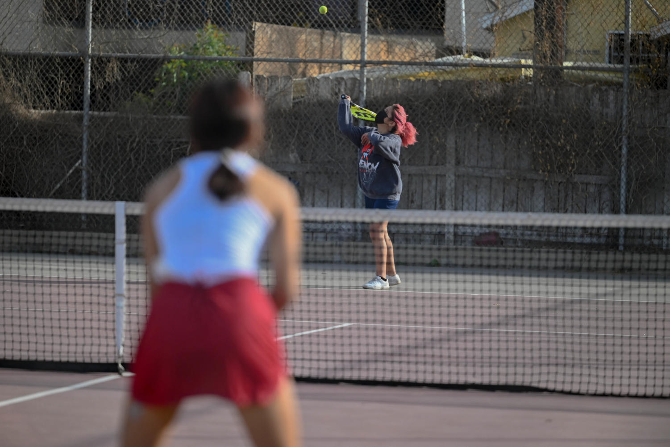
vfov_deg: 6.9
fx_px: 3723
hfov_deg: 10.3
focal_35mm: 200
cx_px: 335
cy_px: 224
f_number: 3.2
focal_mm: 200
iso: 640
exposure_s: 1/4000
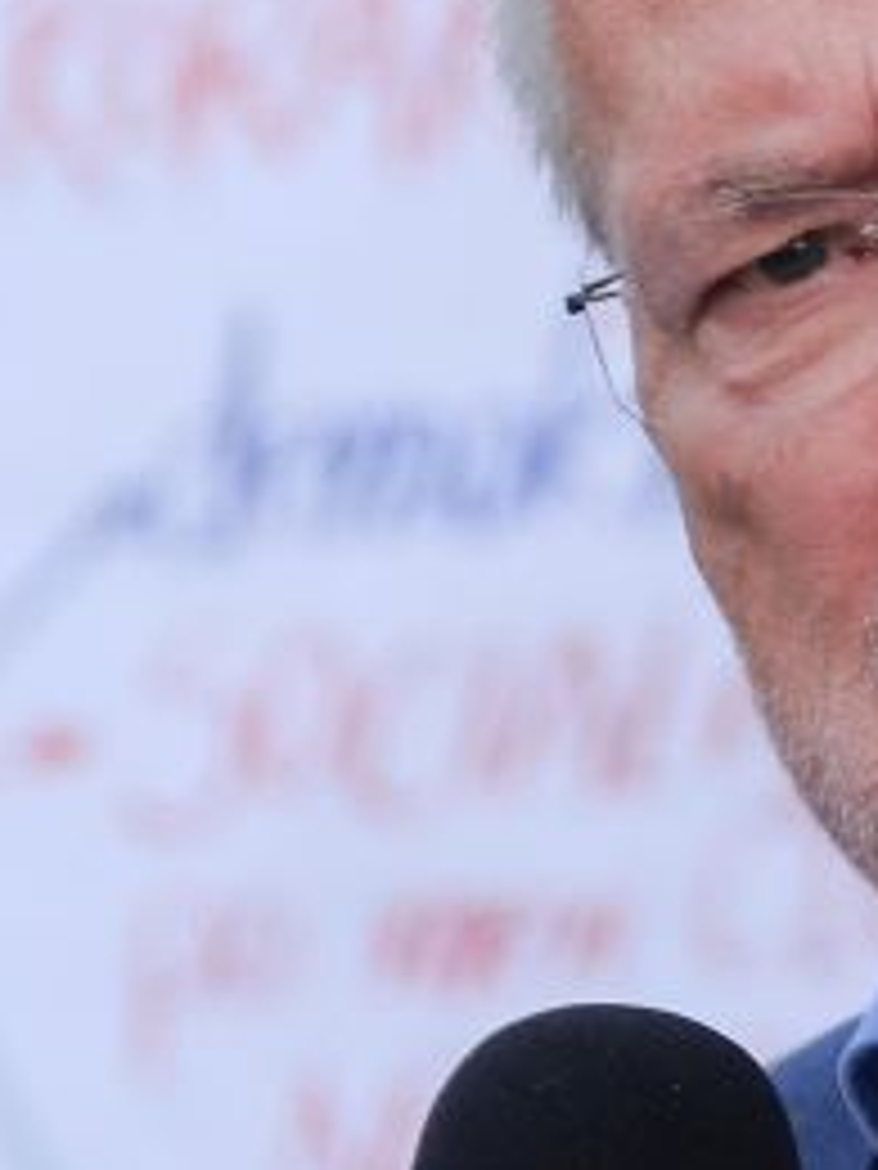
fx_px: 28611
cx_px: -113
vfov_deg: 2.3
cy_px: 1505
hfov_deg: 1.8
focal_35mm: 846
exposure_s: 1/1300
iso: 320
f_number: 4
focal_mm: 95
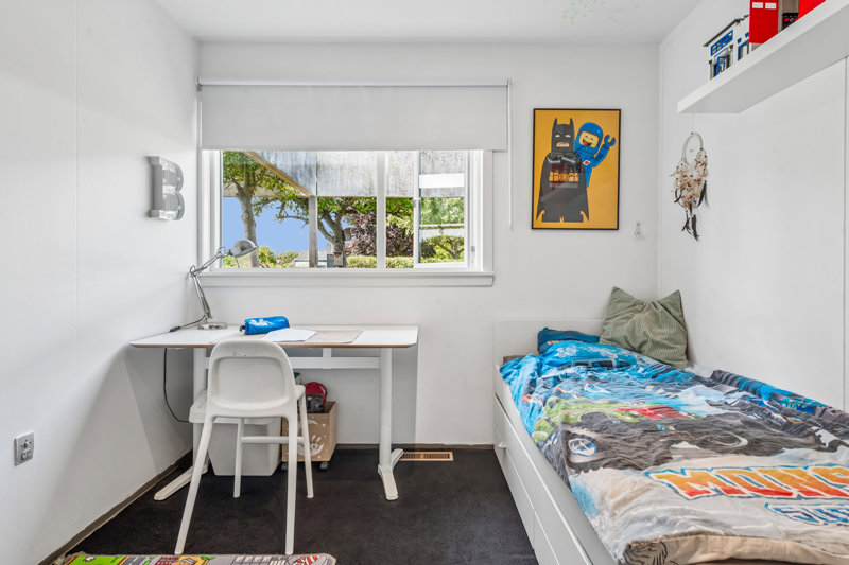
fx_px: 472
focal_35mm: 20
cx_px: 424
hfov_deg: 84.0
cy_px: 282
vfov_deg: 61.9
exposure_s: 1/13
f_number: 10
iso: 200
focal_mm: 20
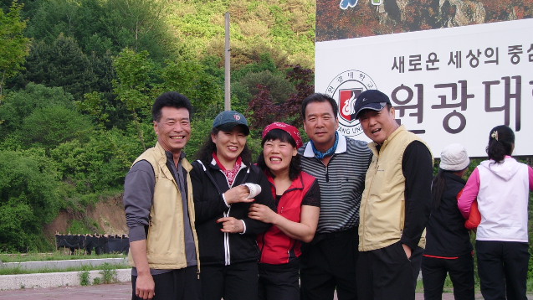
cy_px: 160
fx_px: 1145
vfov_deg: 14.9
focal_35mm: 81
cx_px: 267
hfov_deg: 26.2
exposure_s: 1/92
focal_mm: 12.33
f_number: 4
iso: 50
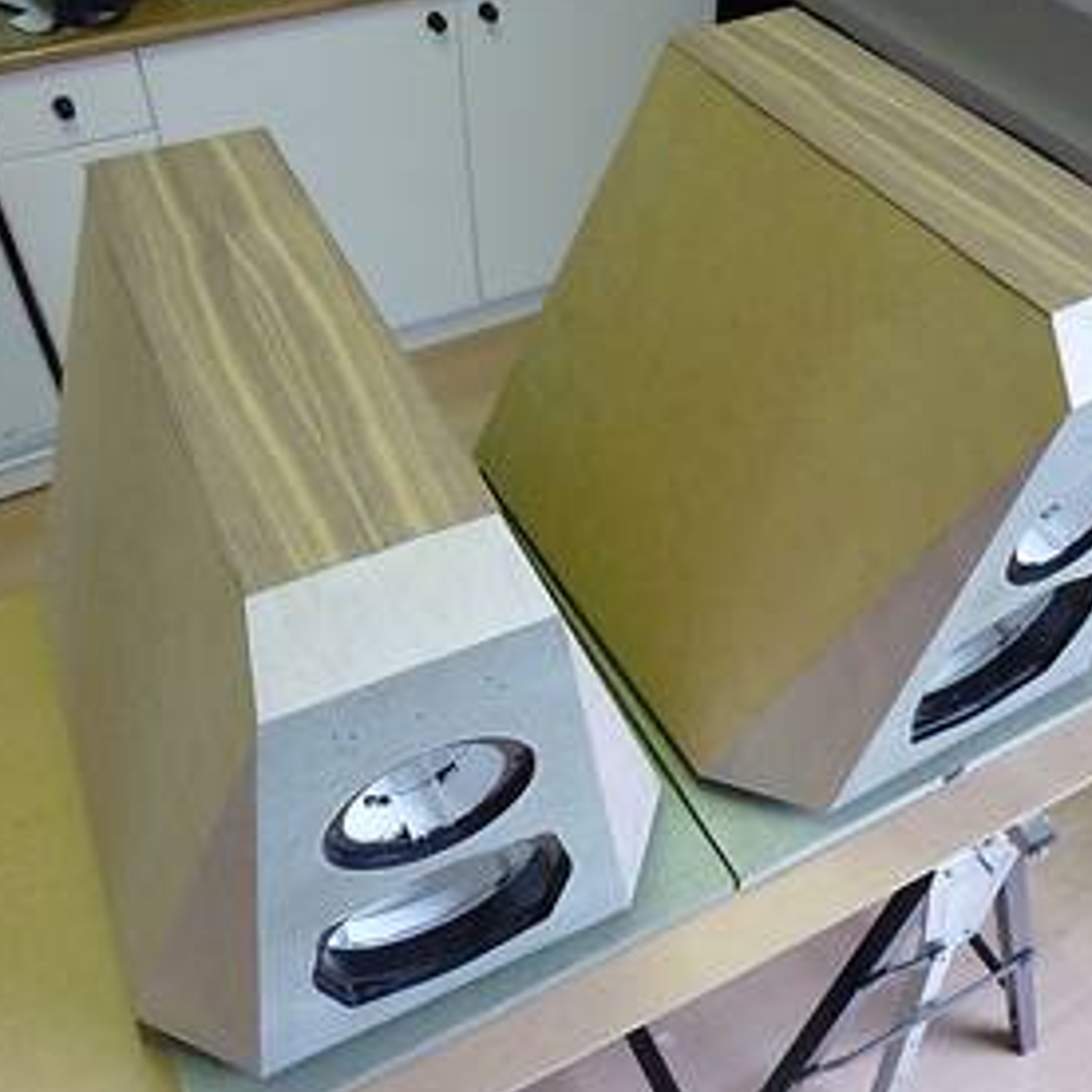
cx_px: 637
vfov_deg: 51.1
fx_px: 1142
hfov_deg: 50.9
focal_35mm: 32
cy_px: 510
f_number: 3.3
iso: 400
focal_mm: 4.1
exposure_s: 1/30
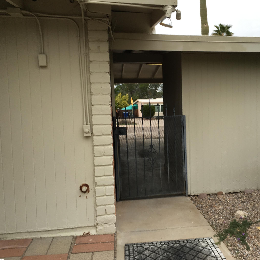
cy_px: 131
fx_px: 306
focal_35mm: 36
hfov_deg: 45.3
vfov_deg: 46.0
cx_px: 175
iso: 25
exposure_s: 1/143
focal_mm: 4.15
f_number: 2.2
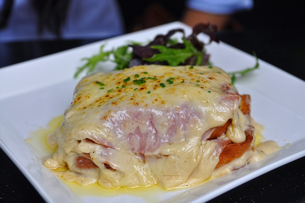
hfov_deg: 27.0
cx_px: 152
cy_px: 102
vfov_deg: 18.1
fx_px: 635
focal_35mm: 75
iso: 200
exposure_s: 1/500
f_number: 4
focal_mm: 50
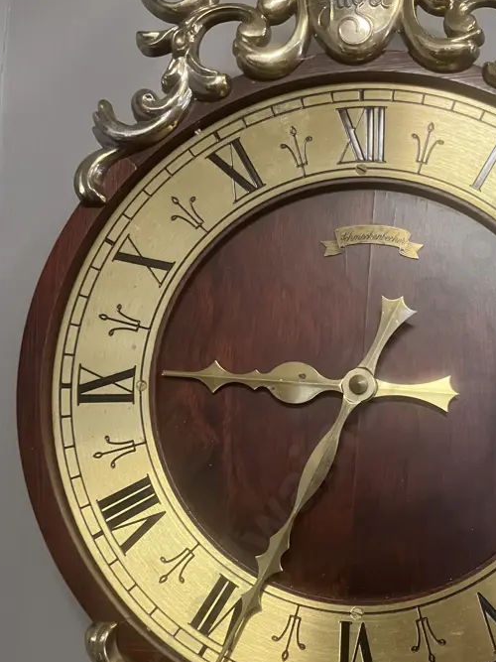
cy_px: 423
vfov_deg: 43.4
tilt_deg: +9.8
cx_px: 349
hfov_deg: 33.2
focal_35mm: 43
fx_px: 822
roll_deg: -0.6
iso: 200
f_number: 1.8
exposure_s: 1/50
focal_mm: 3.99
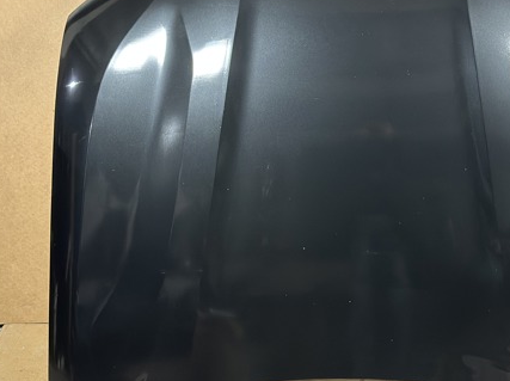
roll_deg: +0.6
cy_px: 153
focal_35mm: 72
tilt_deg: -15.9
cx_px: 346
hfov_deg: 26.9
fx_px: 1059
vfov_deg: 20.4
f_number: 1.78
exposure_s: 1/25
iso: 640
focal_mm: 6.86
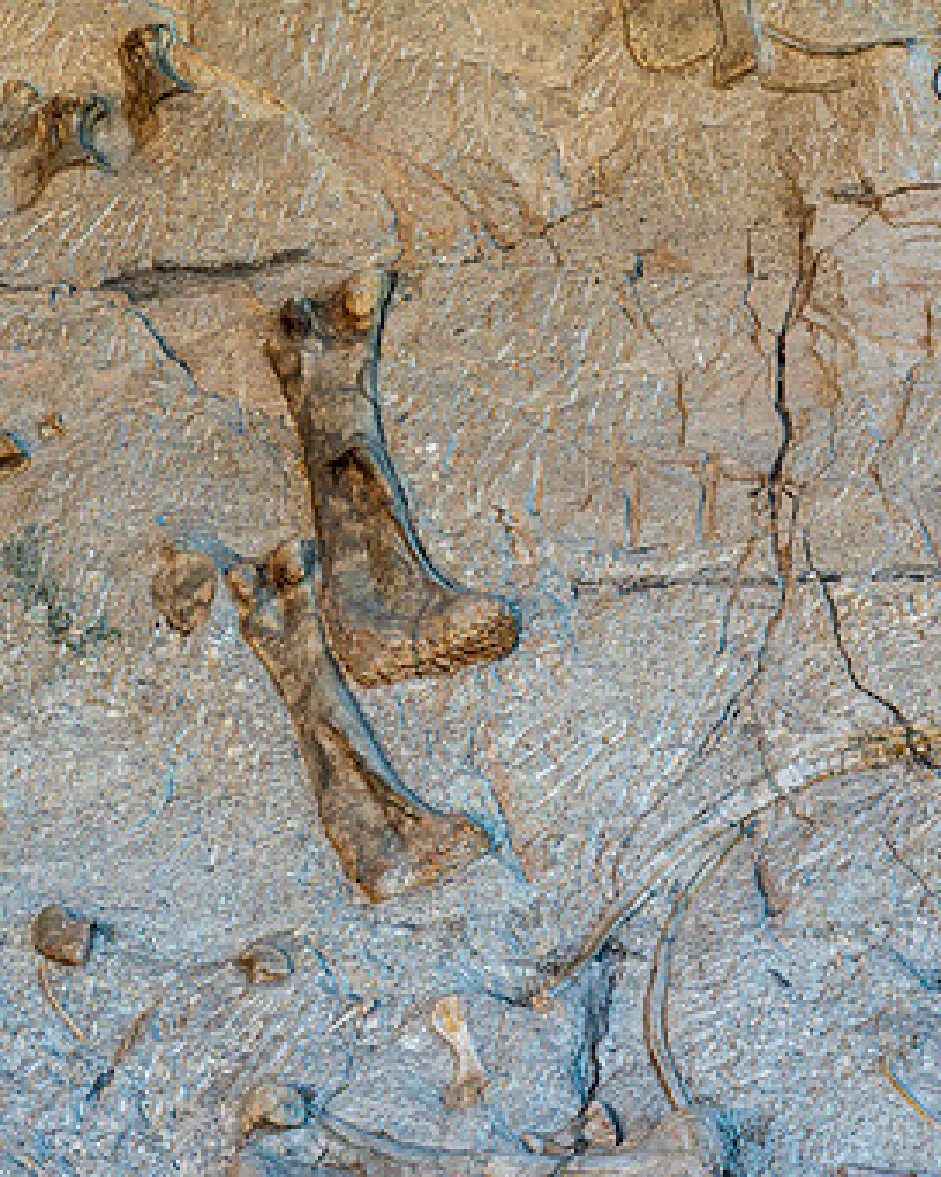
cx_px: 439
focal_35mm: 87
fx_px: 3029
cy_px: 737
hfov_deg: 17.7
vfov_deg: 21.9
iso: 640
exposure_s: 1/160
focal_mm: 70
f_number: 4
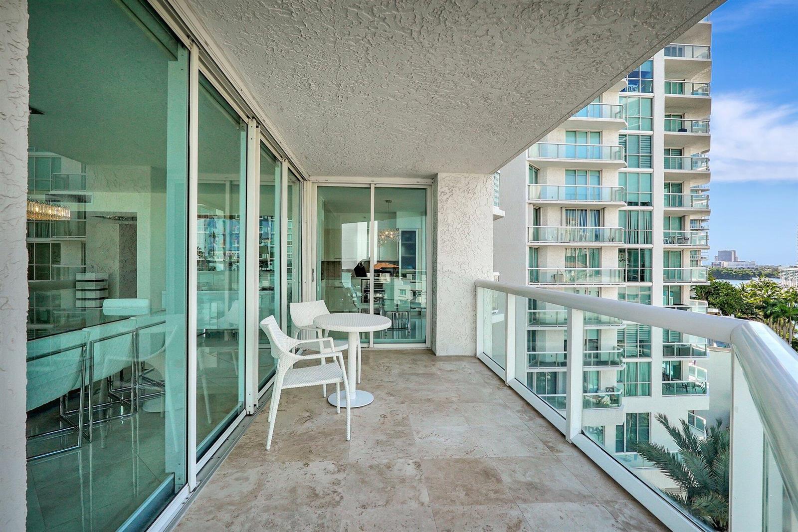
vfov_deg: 72.1
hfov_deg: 95.0
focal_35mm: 16
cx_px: 399
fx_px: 366
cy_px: 266
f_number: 13
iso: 640
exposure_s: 1/320
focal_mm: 16.5
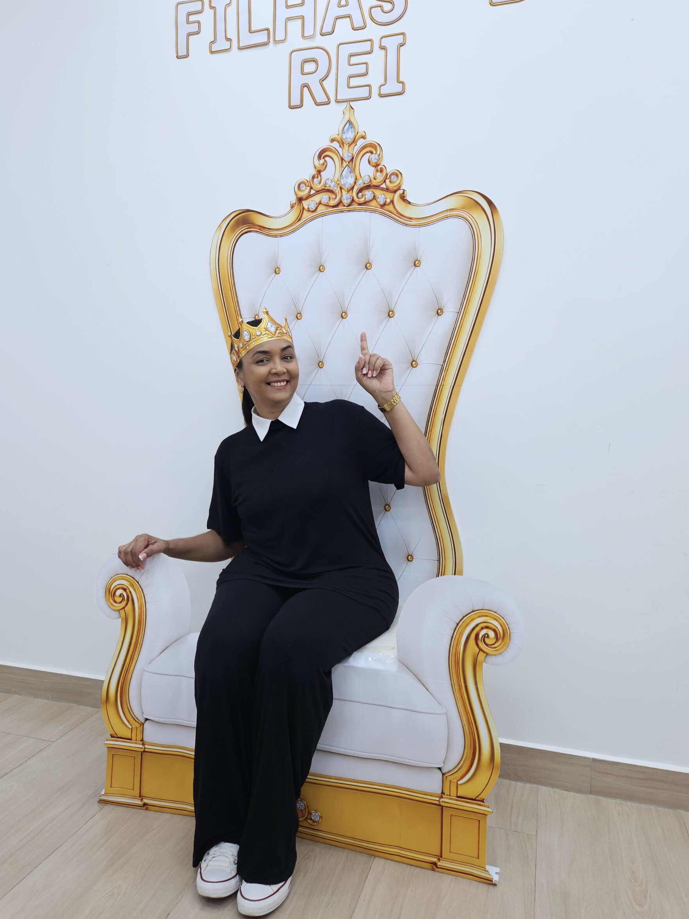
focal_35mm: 25
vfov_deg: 69.3
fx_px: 664
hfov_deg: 54.9
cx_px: 347
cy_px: 429
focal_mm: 5.4
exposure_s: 1/180
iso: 125
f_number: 1.8
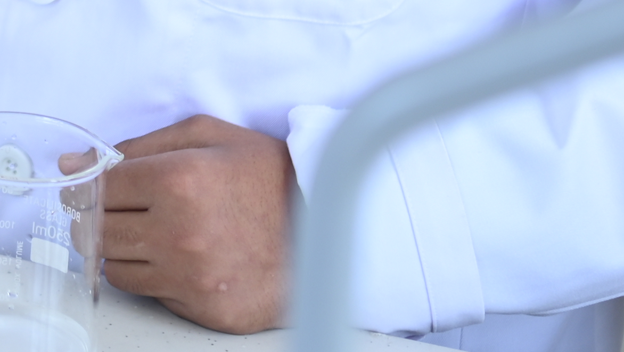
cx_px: -401
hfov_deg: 10.8
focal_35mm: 189
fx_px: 3128
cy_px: -666
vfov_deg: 6.0
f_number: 1.8
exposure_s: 1/250
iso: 125
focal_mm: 35
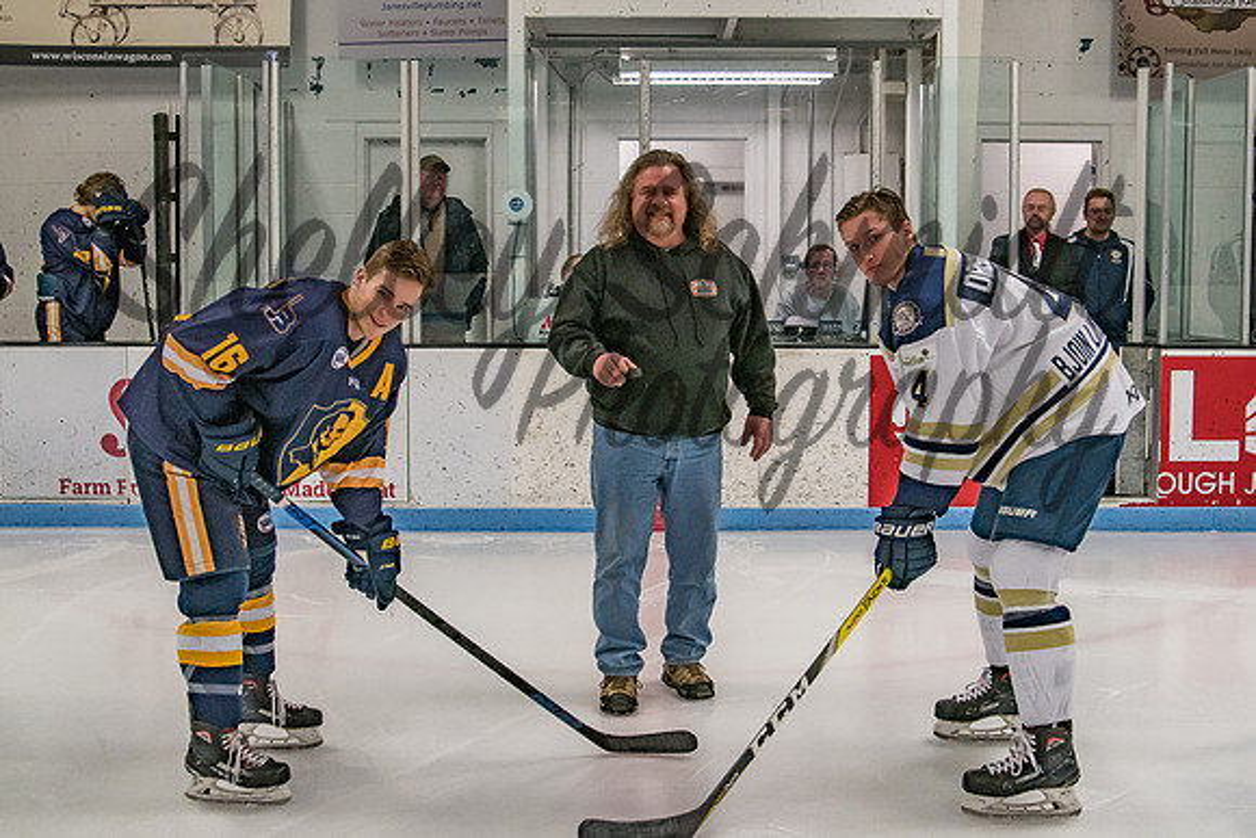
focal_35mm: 47
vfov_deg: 28.5
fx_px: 1649
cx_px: 653
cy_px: 376
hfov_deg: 41.7
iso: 640
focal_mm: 28
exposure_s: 1/250
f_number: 5
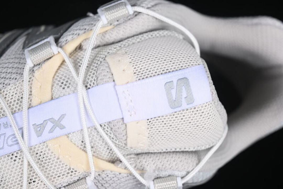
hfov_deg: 27.0
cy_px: 94
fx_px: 590
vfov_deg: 18.2
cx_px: 142
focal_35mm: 75
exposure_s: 1/80
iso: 160
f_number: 7.1
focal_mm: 50
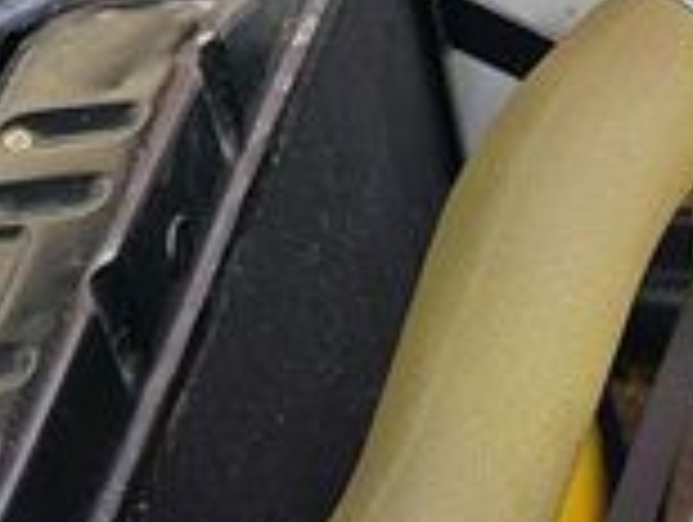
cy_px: 518
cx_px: 1148
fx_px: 2165
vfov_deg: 13.6
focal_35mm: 108
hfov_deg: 16.1
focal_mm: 5.4
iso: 50
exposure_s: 1/119
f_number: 1.8
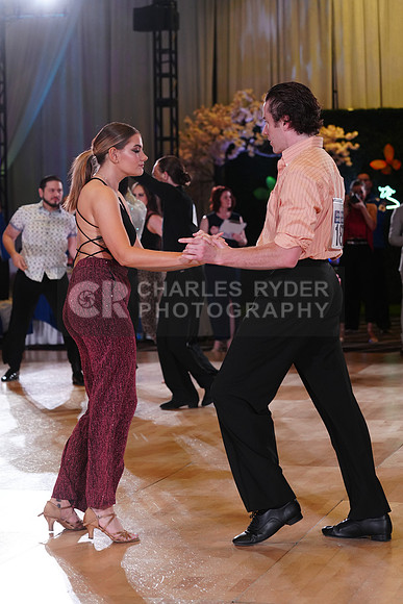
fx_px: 1460
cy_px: 302
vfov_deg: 23.4
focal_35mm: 87
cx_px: 202
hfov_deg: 15.7
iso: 1250
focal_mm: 87
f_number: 4
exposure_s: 1/400
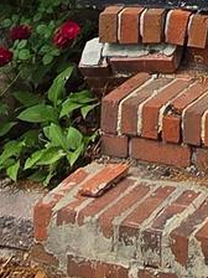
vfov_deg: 12.0
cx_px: 494
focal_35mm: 119
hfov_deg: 10.7
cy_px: -458
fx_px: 953
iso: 64
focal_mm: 2.2
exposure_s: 1/120
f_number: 2.2
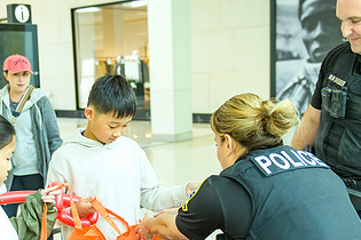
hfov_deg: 33.7
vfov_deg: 22.8
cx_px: 125
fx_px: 592
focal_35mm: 59
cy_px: 180
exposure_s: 1/200
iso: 400
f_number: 2.8
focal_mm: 32
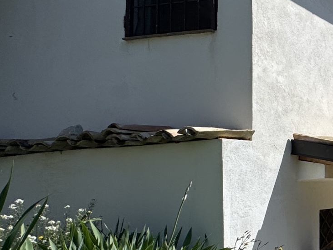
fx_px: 472
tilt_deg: +4.6
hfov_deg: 26.3
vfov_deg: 29.7
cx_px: 517
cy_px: 143
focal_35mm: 49
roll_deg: +3.2
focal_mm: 2.22
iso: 50
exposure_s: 1/2342
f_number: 2.2
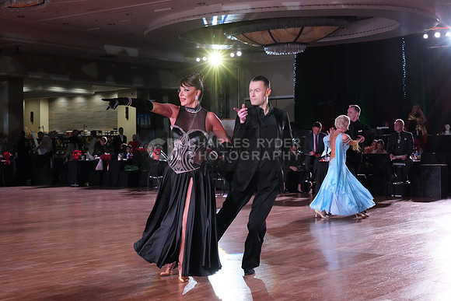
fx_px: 714
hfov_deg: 35.0
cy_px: 150
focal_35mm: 57
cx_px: 226
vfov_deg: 23.8
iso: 5000
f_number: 6.3
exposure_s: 1/320
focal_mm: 57
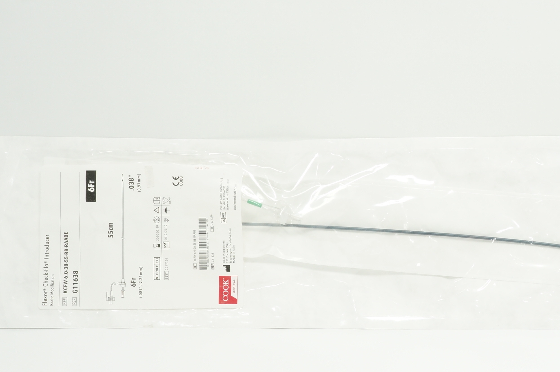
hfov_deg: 28.8
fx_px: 1056
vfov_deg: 19.9
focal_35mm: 68
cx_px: 471
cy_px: 229
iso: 400
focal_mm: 23
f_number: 11
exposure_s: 1/15
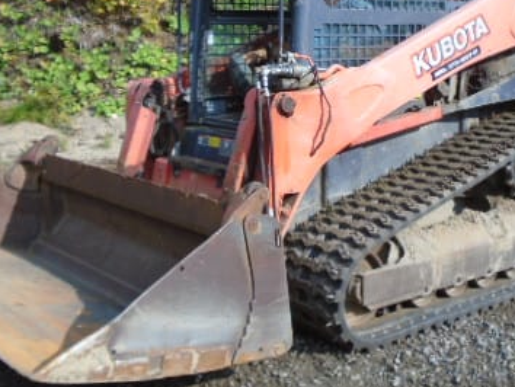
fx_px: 834
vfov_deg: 25.8
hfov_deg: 34.3
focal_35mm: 56
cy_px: 95
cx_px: 291
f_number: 3.5
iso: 100
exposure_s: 1/400
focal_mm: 5.5
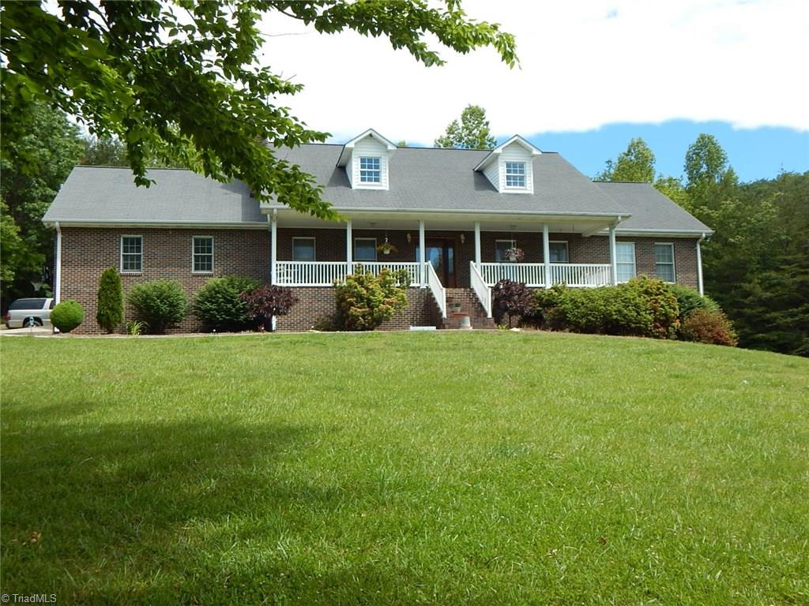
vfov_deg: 41.8
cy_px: 303
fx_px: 795
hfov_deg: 54.0
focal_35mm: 34
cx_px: 404
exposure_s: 1/1000
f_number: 3.3
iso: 125
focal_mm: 6.1
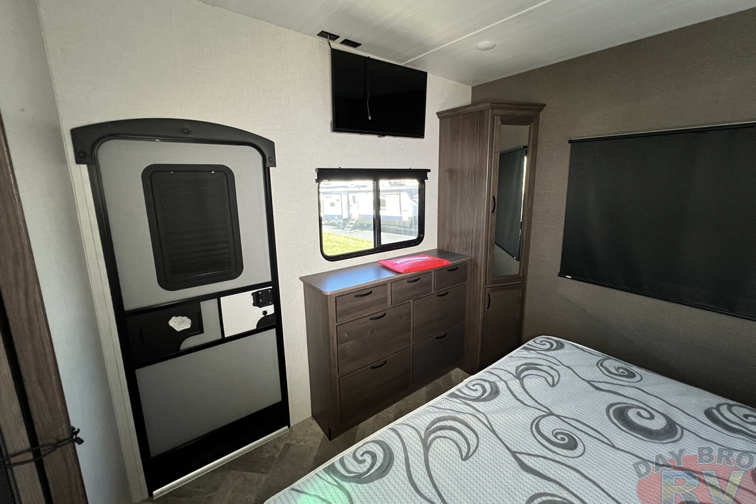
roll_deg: +1.6
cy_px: 237
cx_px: 386
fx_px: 294
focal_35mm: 14
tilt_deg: -13.2
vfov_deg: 81.1
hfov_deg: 104.2
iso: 200
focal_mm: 1.57
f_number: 1.8
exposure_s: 1/99
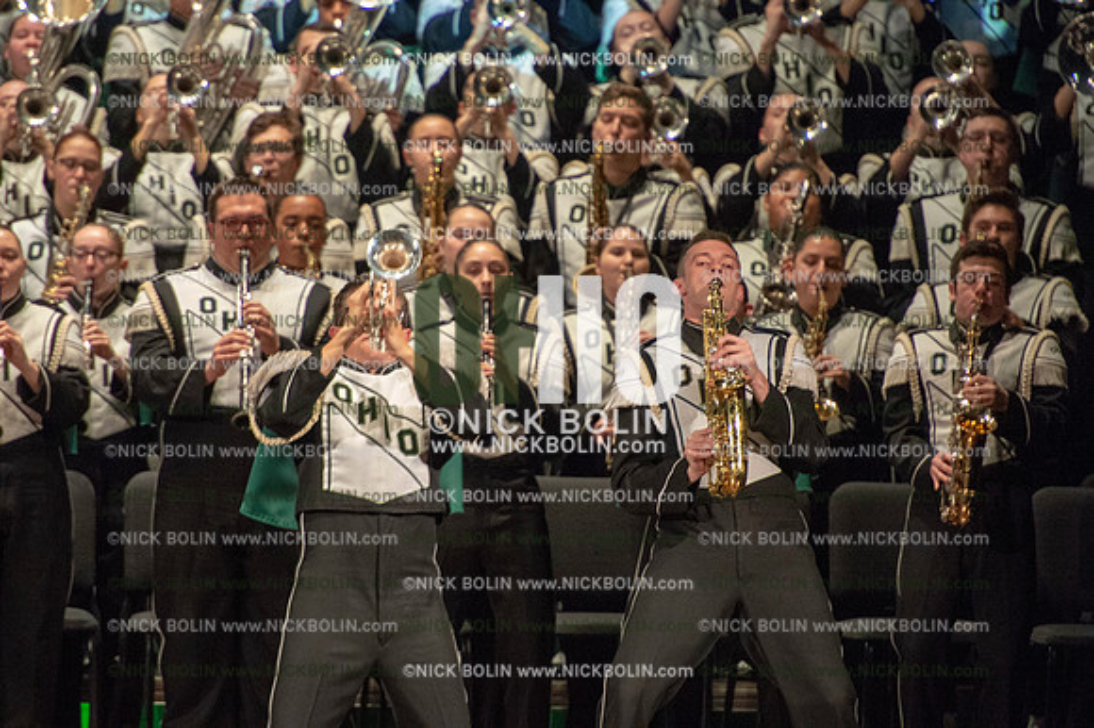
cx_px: 547
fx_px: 12148
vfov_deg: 3.4
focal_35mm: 400
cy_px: 364
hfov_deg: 5.2
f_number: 5.6
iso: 8000
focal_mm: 400
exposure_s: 1/320
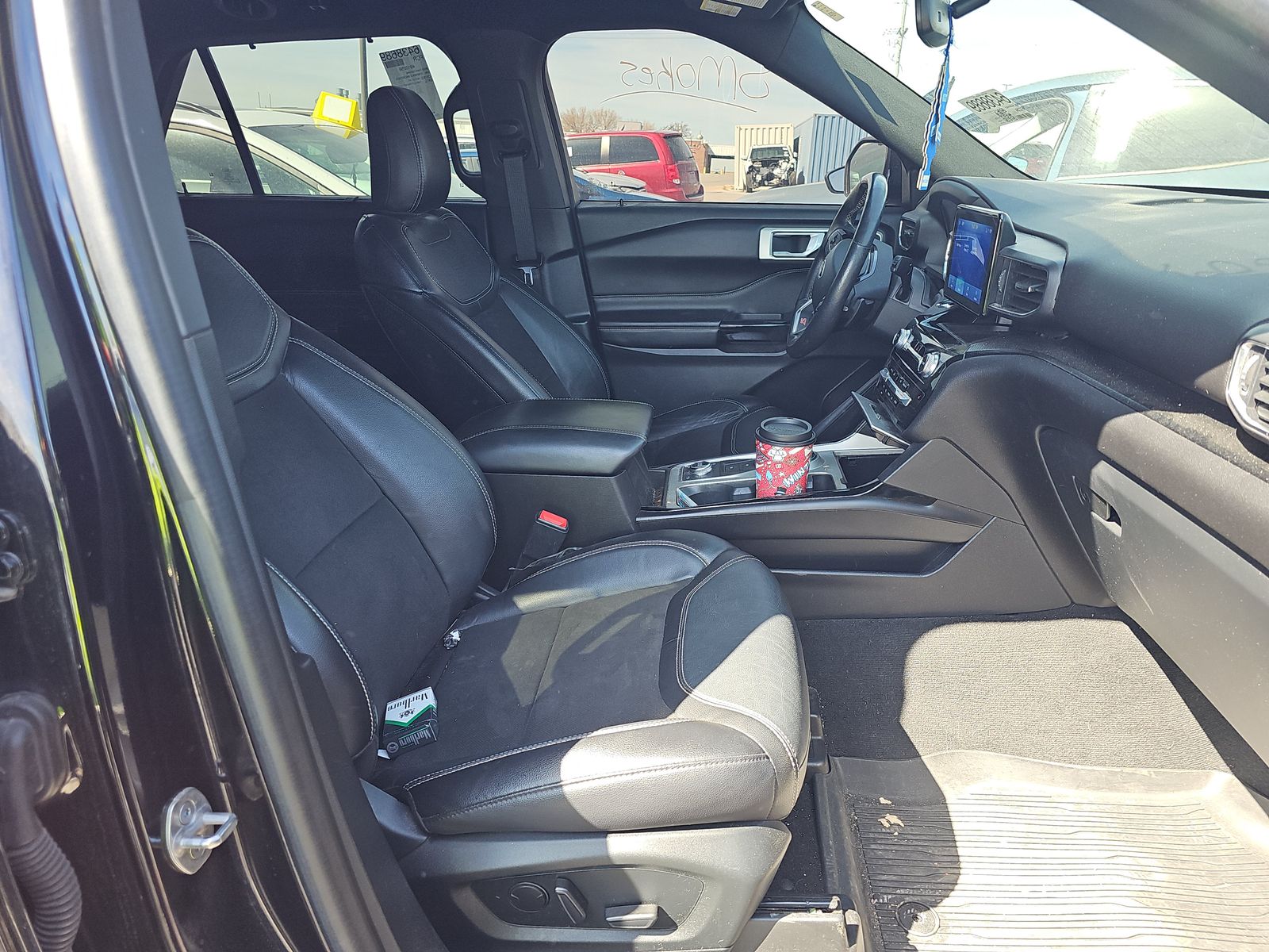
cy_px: 476
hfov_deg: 73.9
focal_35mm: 23
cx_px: 634
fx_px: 843
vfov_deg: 58.9
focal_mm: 6.3
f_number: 1.7
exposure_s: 1/59
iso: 106
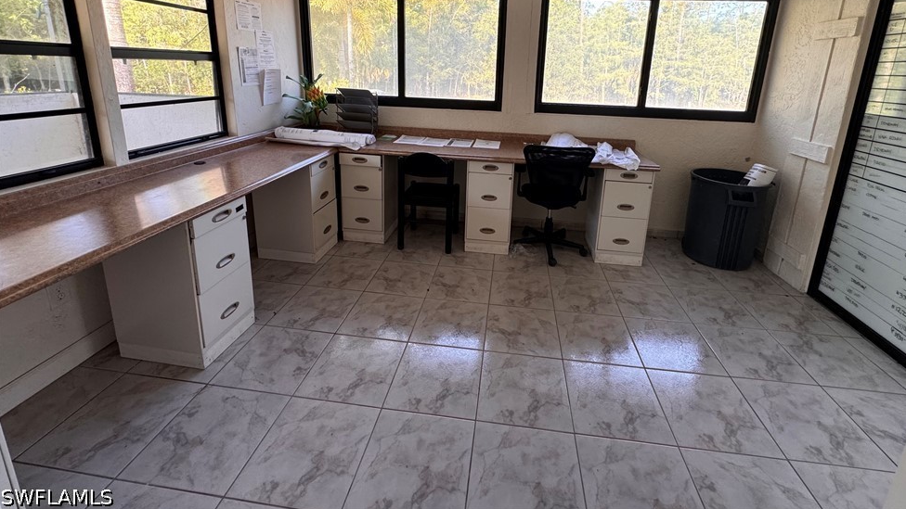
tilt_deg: -13.7
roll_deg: -1.9
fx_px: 384
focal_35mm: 16
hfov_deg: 99.3
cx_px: 472
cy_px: 157
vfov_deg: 64.7
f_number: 2.2
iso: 200
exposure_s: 1/99
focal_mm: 2.22
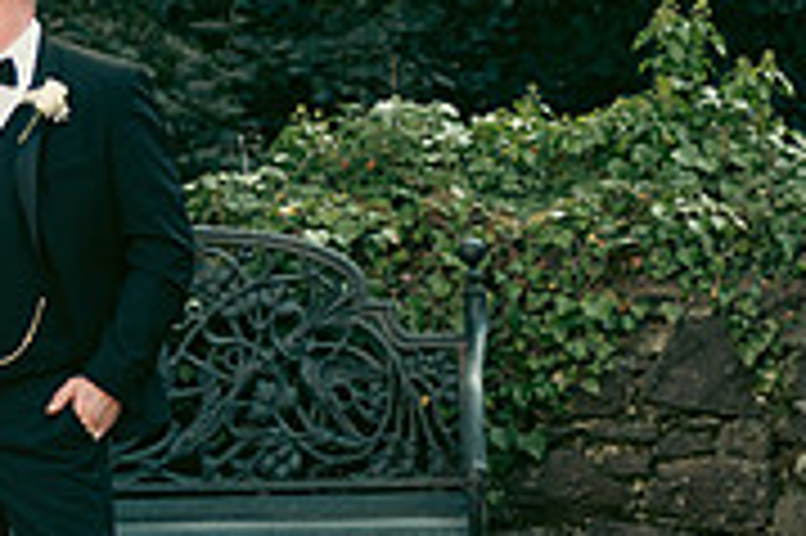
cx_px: -369
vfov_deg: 5.3
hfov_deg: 7.8
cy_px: 277
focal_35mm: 259
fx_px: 5793
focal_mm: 80
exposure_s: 1/200
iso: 200
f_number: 3.5
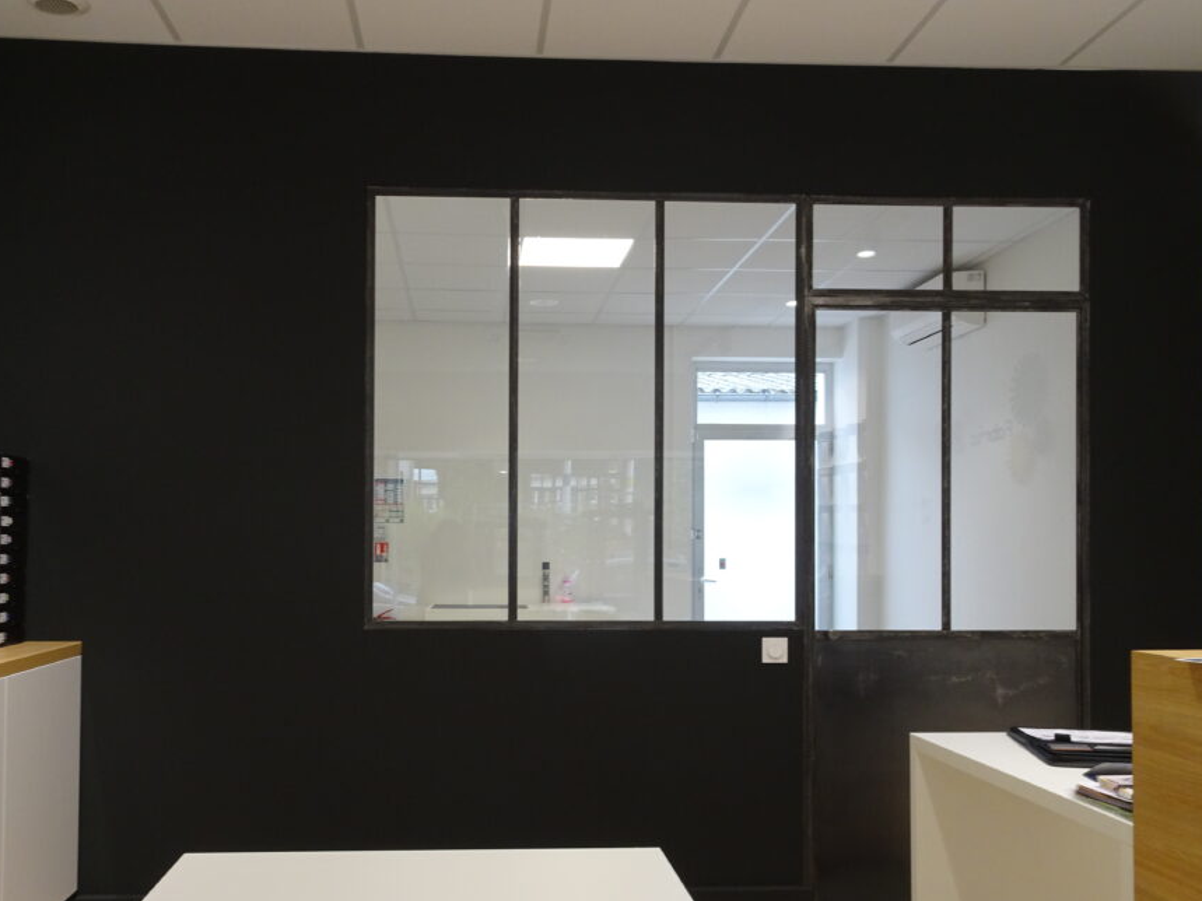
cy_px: 525
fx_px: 1076
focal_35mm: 31
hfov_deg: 58.1
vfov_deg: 45.3
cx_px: 519
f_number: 3.5
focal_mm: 4.45
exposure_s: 1/30
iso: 160
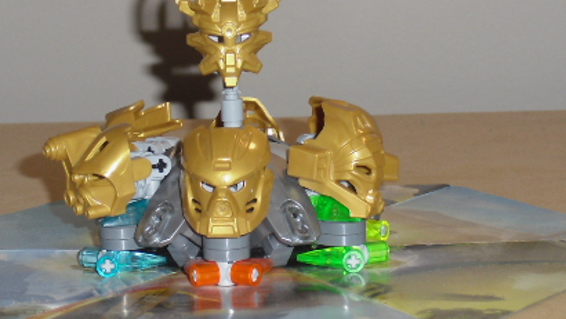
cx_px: 235
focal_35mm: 124
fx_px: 1862
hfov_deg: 17.3
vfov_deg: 9.8
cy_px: 146
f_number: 4.6
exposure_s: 1/60
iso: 200
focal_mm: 13.1
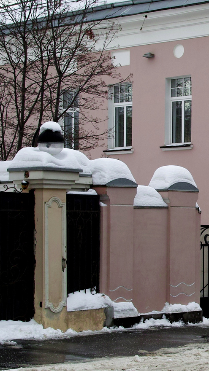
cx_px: 318
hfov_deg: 11.1
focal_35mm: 105
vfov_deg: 20.4
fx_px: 1034
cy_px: 191
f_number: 8
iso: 100
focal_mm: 29
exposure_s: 1/125
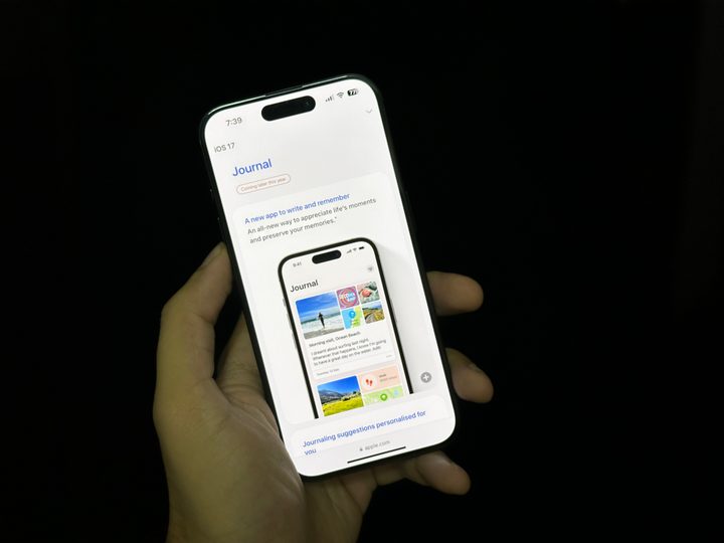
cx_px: 362
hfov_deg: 39.7
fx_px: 1004
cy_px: 272
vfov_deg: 30.3
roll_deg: -1.8
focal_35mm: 48
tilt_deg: -13.3
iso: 100
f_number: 1.78
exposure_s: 1/120
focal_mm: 6.86
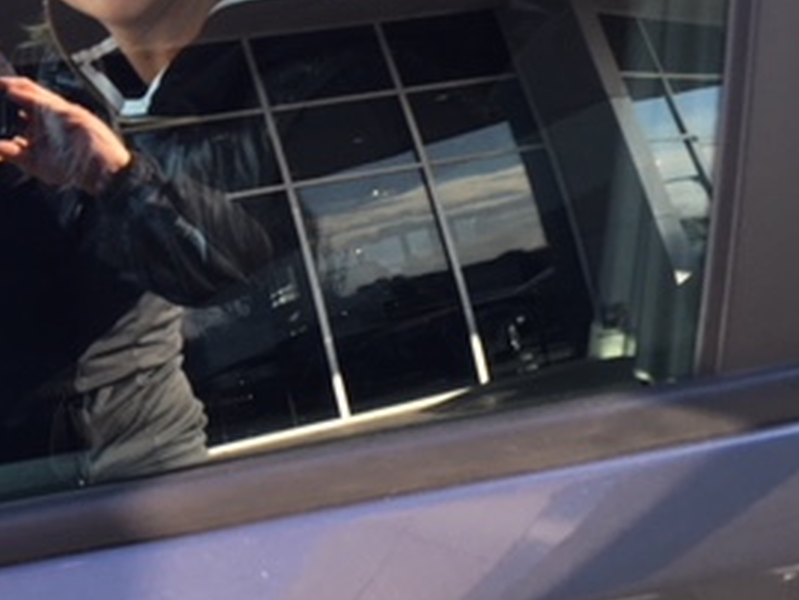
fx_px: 1593
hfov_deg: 26.4
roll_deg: +8.3
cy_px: 9
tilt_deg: -17.3
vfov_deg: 20.7
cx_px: -30
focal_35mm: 69
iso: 32
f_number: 2.2
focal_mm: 4.15
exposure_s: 1/120
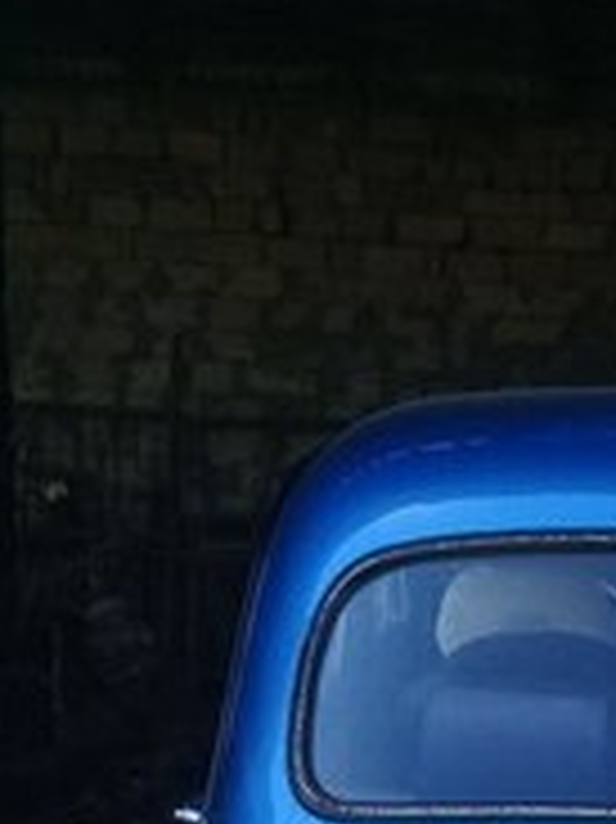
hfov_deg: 17.0
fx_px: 1995
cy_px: 1054
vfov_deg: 21.2
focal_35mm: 84
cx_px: 688
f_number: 2.2
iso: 50
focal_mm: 3.3
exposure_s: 1/396
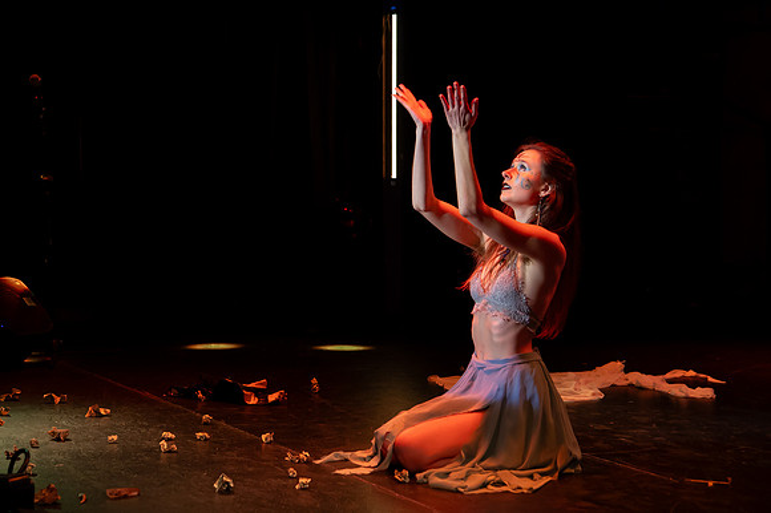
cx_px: 286
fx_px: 1543
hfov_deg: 28.0
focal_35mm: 72
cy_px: 201
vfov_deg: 18.9
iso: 4000
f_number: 4
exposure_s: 1/200
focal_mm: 55
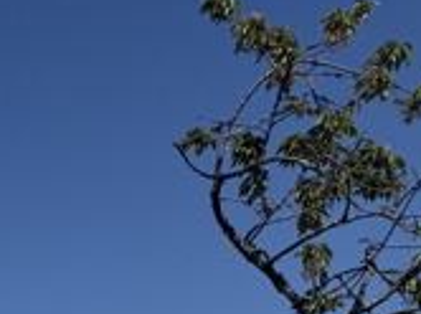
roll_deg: -0.9
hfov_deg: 13.2
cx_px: -558
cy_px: 704
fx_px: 1409
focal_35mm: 116
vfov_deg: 11.1
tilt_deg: +1.4
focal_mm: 6.76
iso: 80
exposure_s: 1/9091
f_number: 1.78
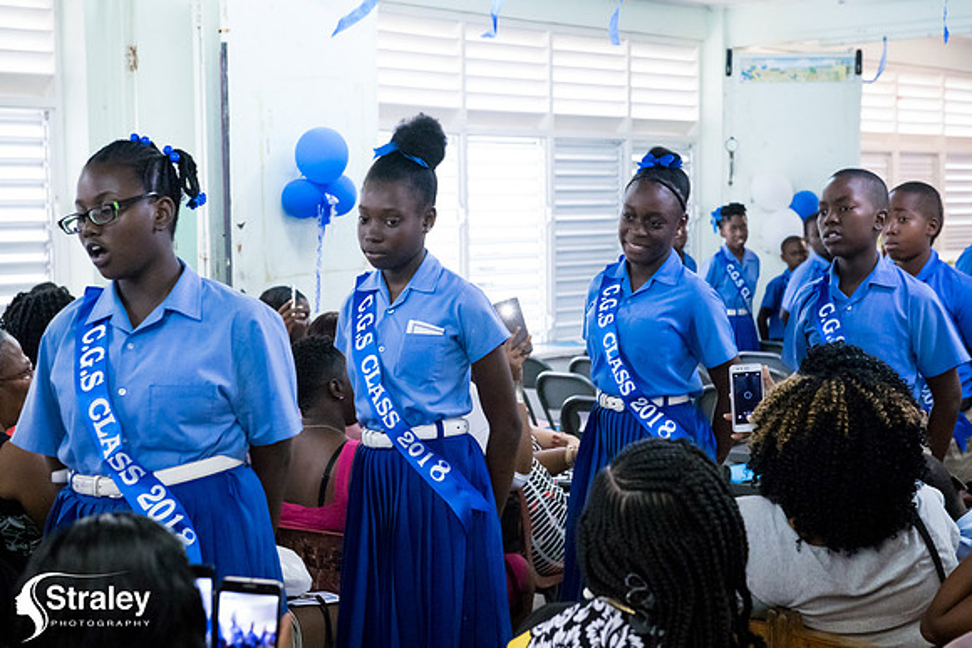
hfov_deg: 30.5
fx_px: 1782
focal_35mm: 66
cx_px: 486
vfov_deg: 20.6
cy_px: 324
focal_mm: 66
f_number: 6.3
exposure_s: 1/200
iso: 25600
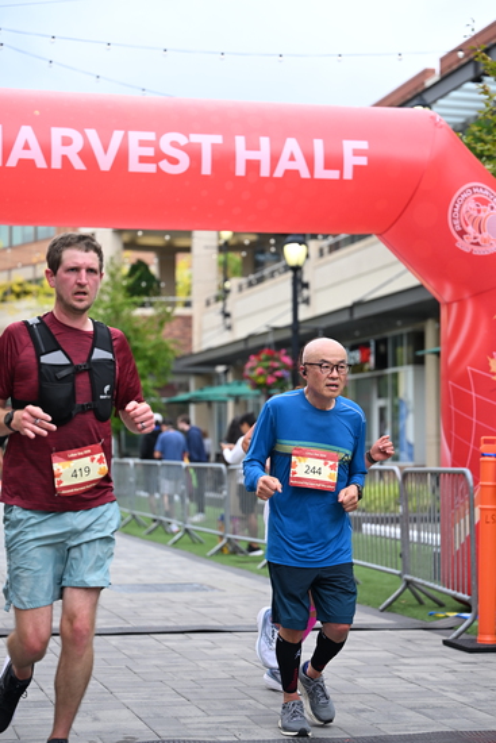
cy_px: 372
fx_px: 1528
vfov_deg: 27.3
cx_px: 248
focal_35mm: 74
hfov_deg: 18.4
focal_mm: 74
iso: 640
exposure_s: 1/2000
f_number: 2.8
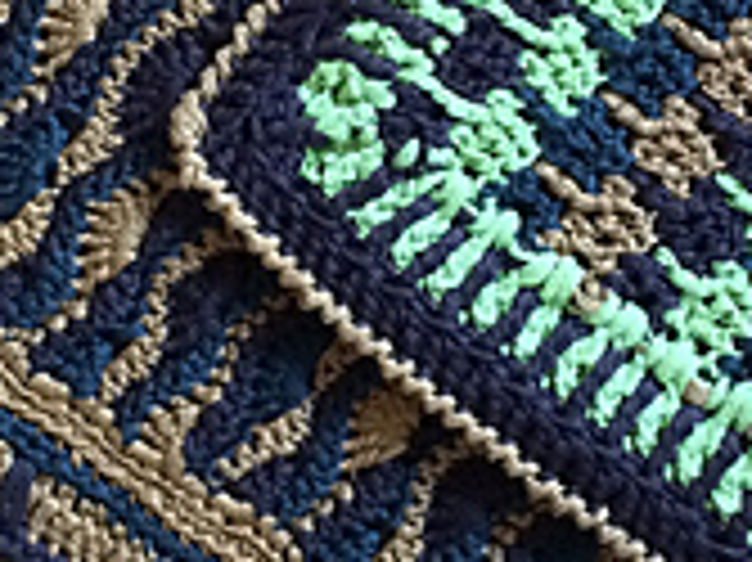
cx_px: 396
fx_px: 2410
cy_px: 103
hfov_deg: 17.7
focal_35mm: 111
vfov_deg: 13.3
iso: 320
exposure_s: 1/17
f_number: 2.2
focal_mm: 4.15
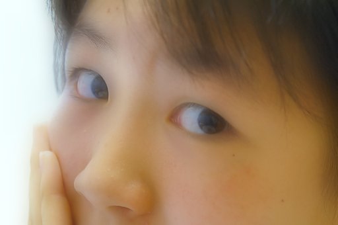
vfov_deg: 8.3
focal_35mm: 165
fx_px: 1547
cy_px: 112
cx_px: 169
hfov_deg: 12.5
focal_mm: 110
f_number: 5.6
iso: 400
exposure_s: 1/8
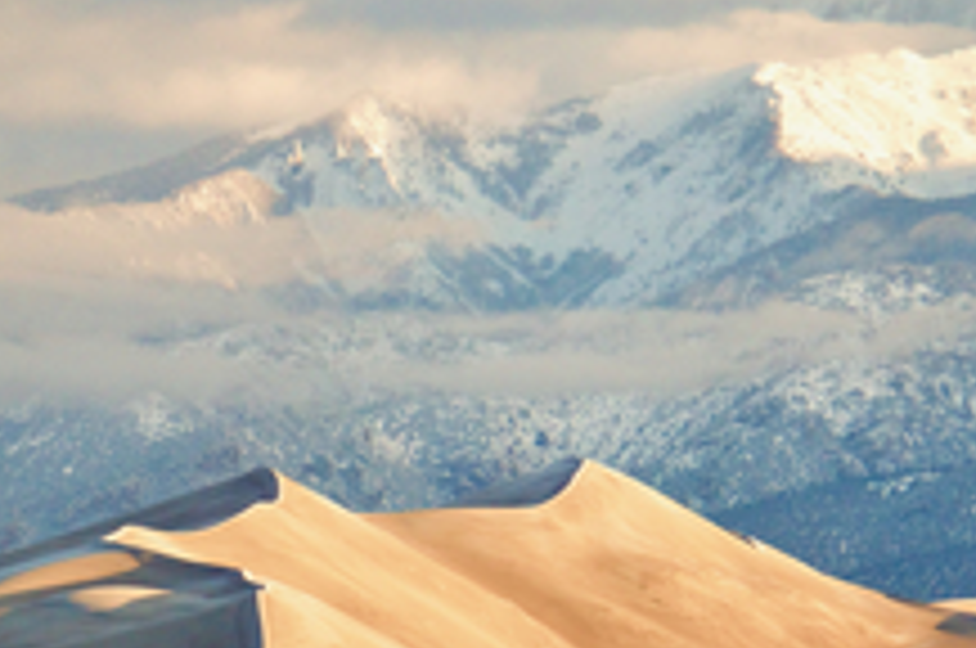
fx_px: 16567
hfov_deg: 3.4
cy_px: 488
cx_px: 517
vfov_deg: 2.2
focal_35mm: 612
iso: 250
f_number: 6.3
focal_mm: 158
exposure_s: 1/250
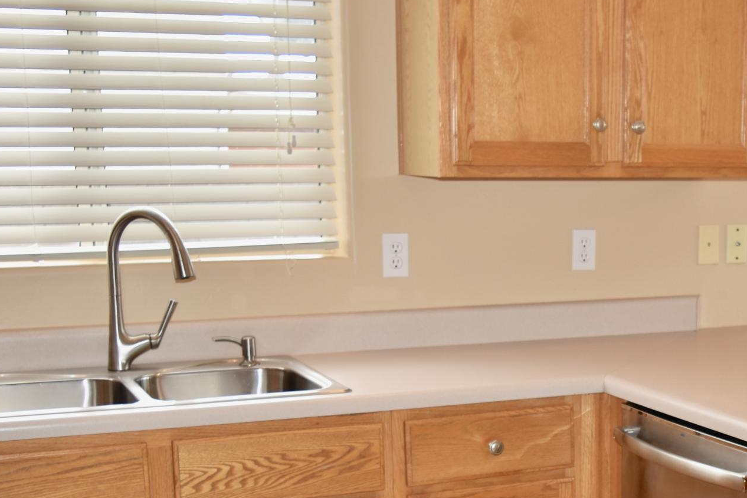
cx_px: 651
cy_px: 477
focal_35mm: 64
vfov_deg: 20.7
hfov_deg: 30.3
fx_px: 1328
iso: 100
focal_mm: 18
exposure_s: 1/60
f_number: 3.5
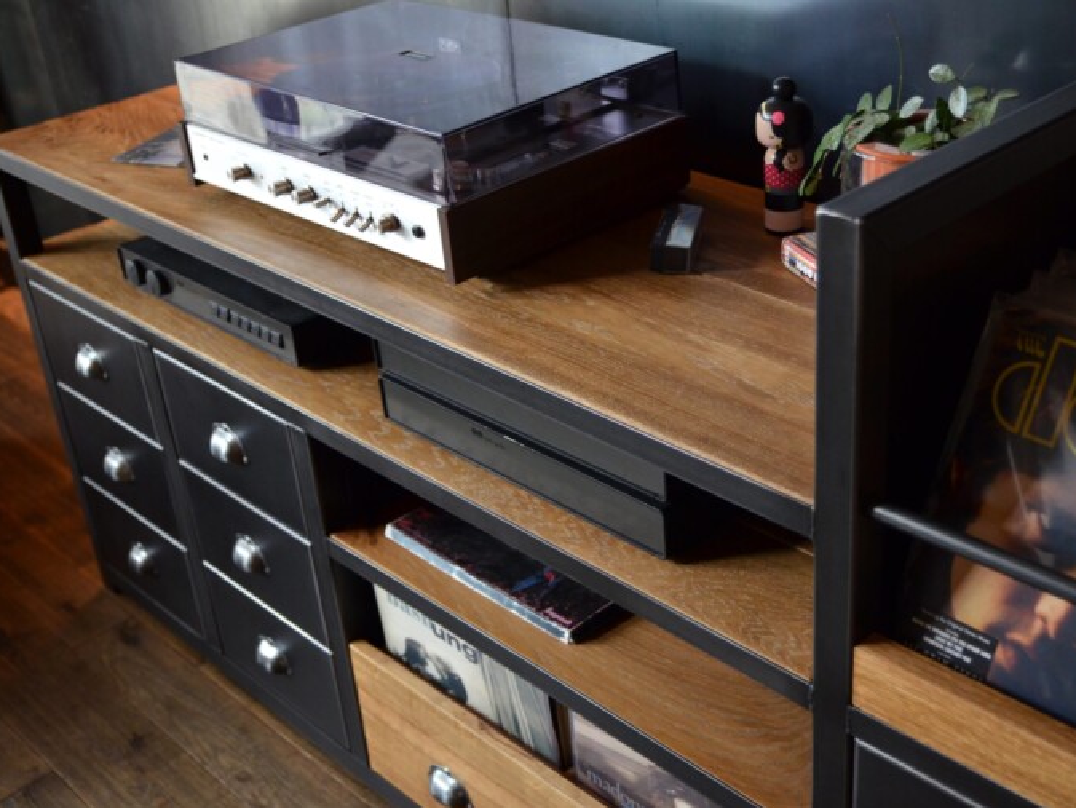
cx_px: 583
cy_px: 405
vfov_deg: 30.6
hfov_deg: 40.0
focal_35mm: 48
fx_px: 1478
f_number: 2.8
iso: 800
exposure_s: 1/100
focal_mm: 29
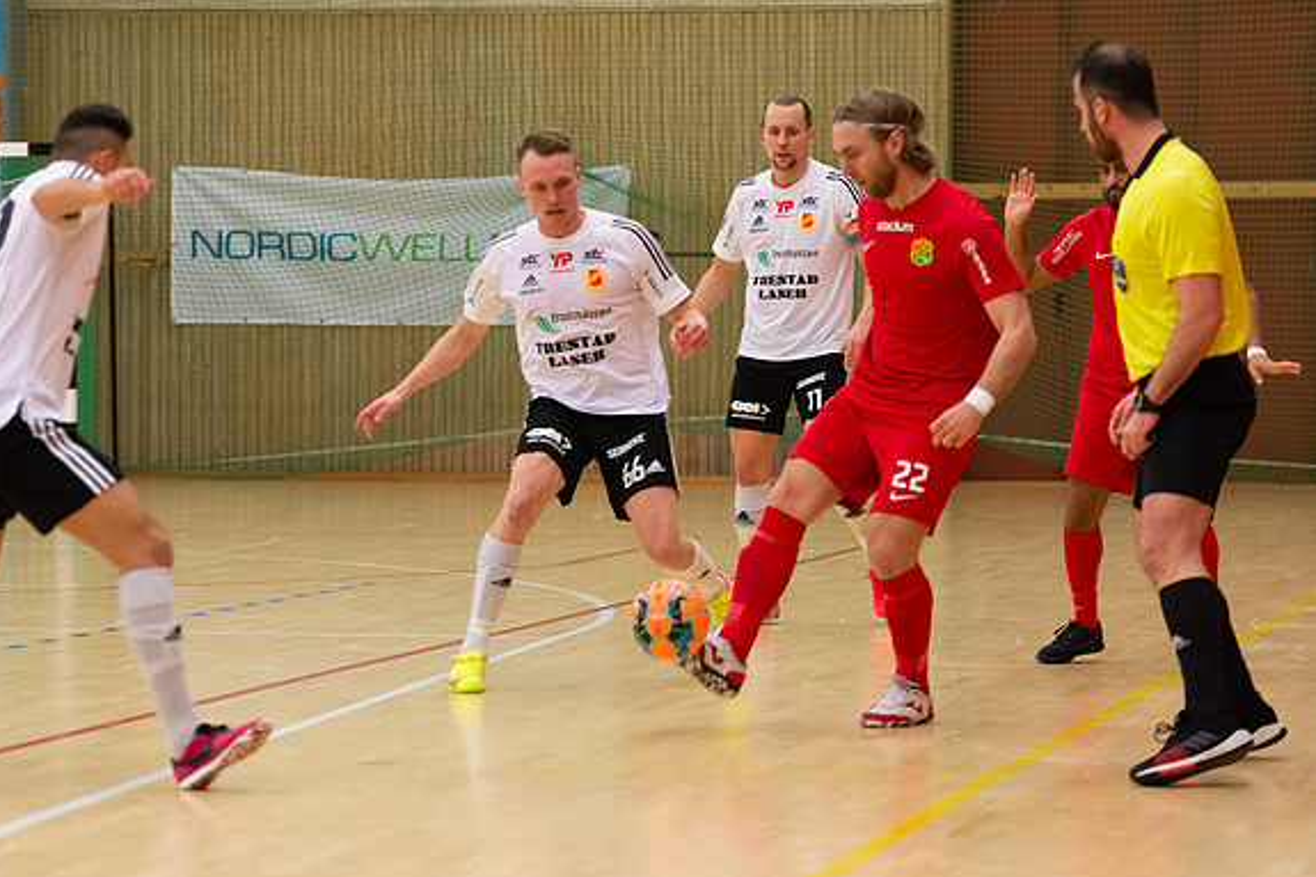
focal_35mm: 153
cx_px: 655
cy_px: 438
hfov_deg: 13.4
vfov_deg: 9.0
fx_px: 5591
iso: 2800
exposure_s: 1/640
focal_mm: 145
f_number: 4.8
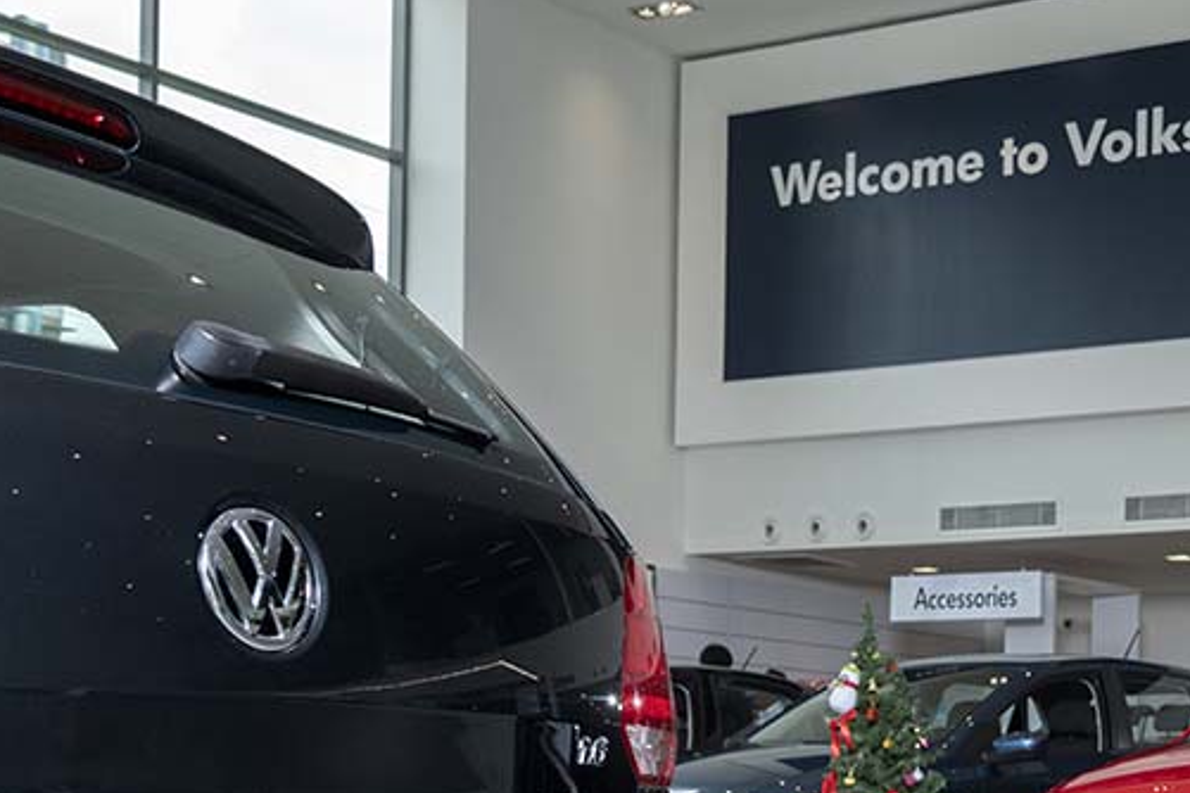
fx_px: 2215
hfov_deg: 29.0
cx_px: 1050
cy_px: 406
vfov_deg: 20.3
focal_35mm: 67
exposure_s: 1/250
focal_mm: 35
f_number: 7.1
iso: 500
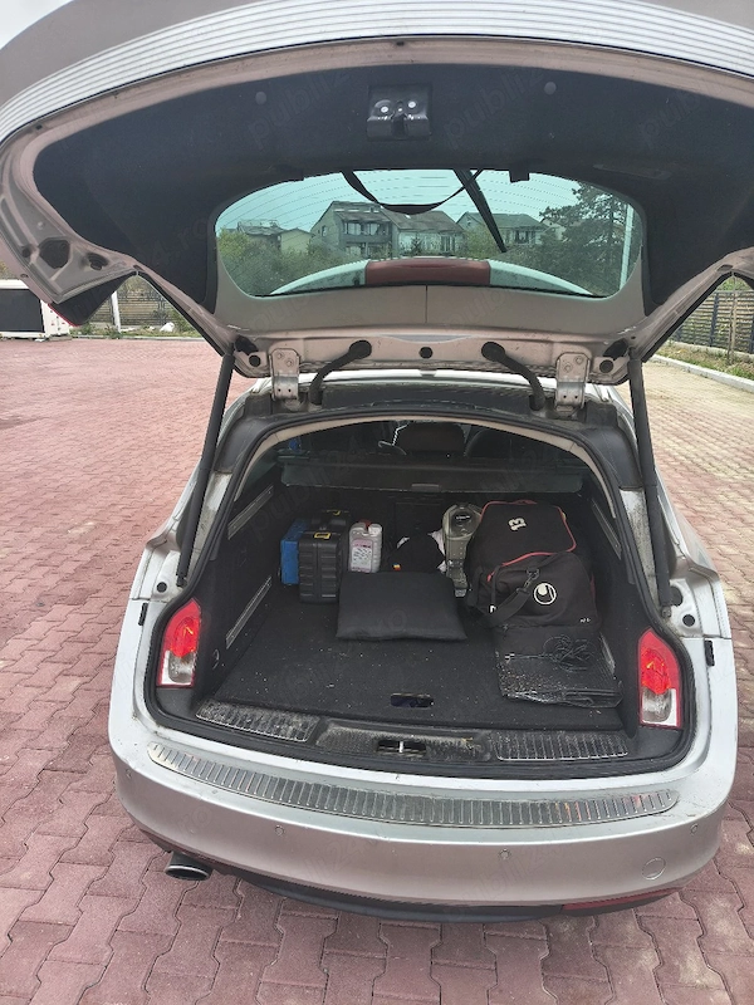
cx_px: 377
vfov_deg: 71.6
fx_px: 697
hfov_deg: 56.8
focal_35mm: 24
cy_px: 502
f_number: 1.8
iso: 236
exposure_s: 1/100
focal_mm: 5.56
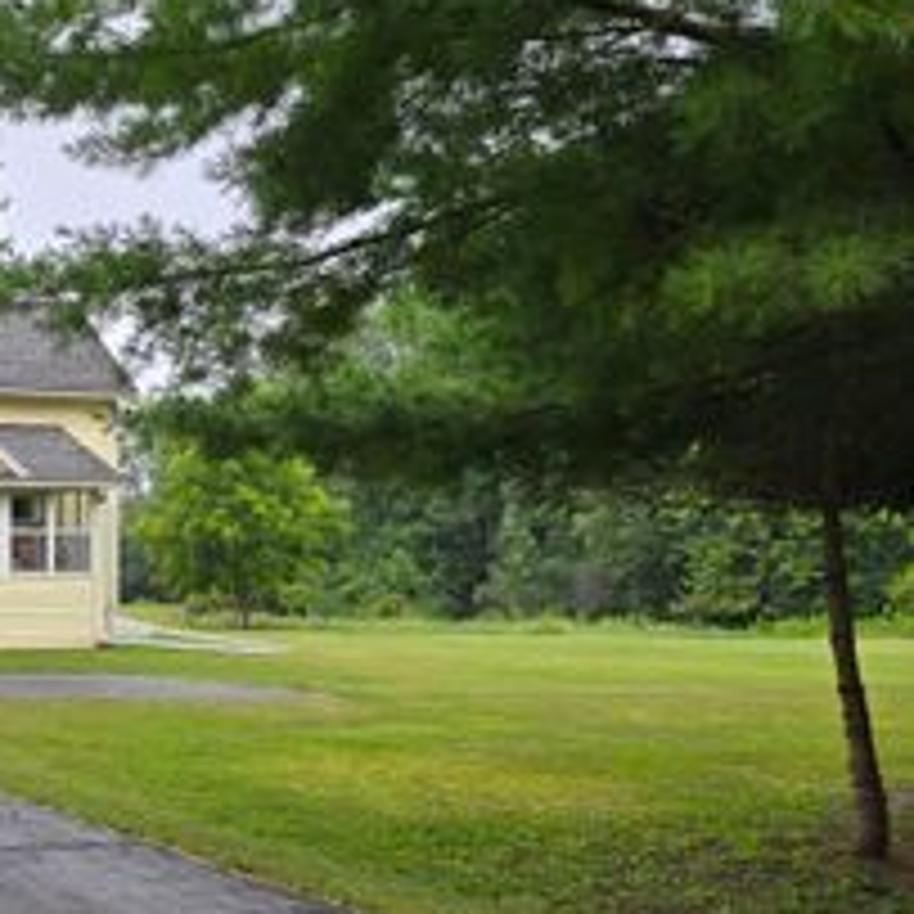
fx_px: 1494
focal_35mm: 50
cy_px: 574
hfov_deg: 29.0
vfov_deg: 33.8
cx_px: -207
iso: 12
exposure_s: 1/186
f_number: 1.7
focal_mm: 6.3
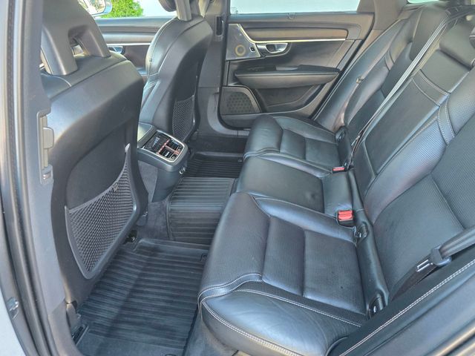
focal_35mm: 23
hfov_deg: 73.9
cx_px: 238
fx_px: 316
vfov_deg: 58.9
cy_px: 178
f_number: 1.7
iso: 1000
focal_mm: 6.3
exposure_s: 1/120
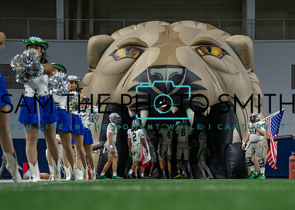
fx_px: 929
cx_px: 163
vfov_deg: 12.9
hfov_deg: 18.0
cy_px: 150
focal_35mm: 111
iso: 2500
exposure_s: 1/1000
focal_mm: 70
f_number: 2.8
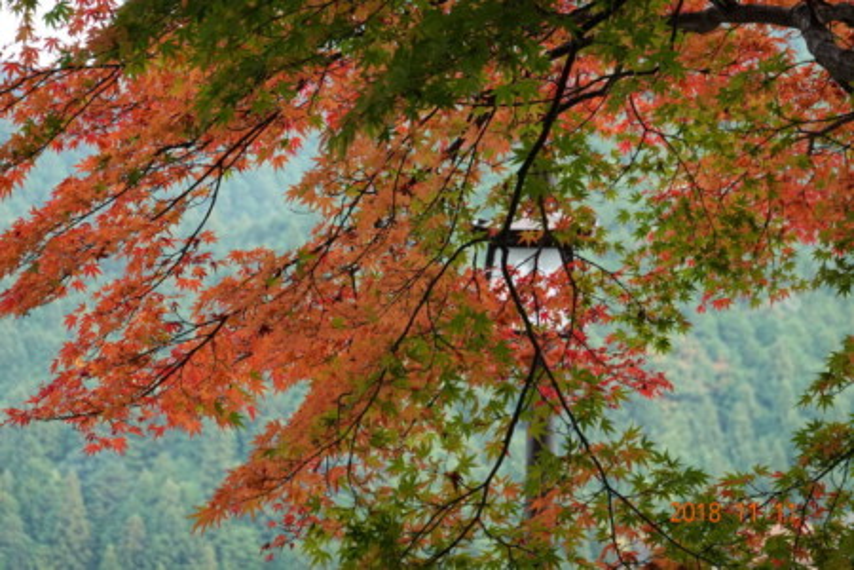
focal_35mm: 127
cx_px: 427
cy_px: 285
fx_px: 3012
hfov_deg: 16.1
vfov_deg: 10.8
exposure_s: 1/160
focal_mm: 46.09
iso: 200
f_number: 4.5
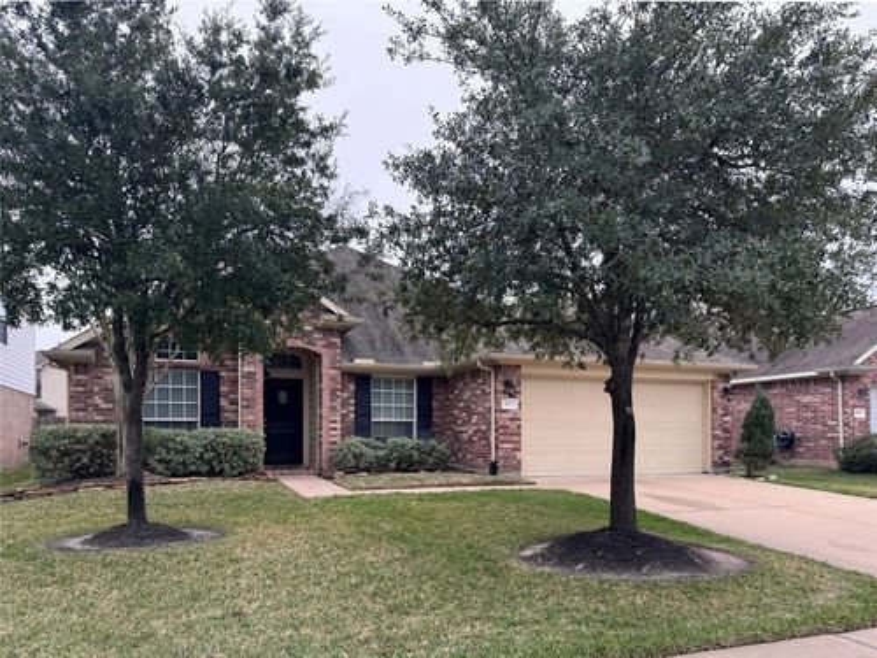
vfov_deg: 56.8
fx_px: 608
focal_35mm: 24
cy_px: 329
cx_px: 438
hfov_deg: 71.6
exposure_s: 1/451
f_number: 1.8
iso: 80
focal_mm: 6.8
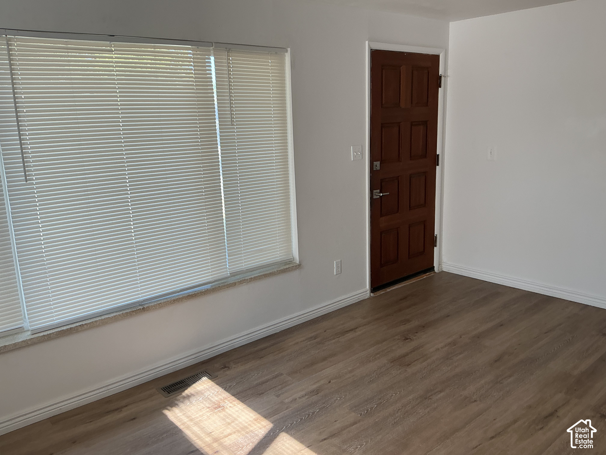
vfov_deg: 48.2
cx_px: 303
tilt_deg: -11.1
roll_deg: +1.7
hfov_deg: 61.7
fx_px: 508
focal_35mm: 29
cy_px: 228
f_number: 1.8
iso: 32
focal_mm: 3
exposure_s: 1/120
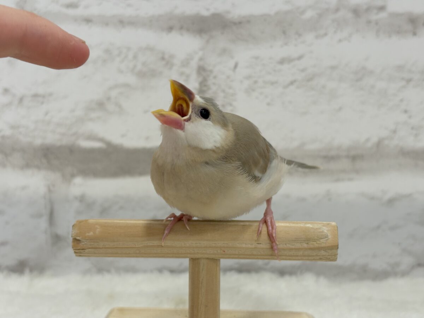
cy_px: 159
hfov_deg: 36.8
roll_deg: +0.5
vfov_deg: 28.0
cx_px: 212
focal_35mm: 52
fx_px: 637
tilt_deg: -8.7
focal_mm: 5.96
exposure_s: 1/100
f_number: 1.6
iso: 64
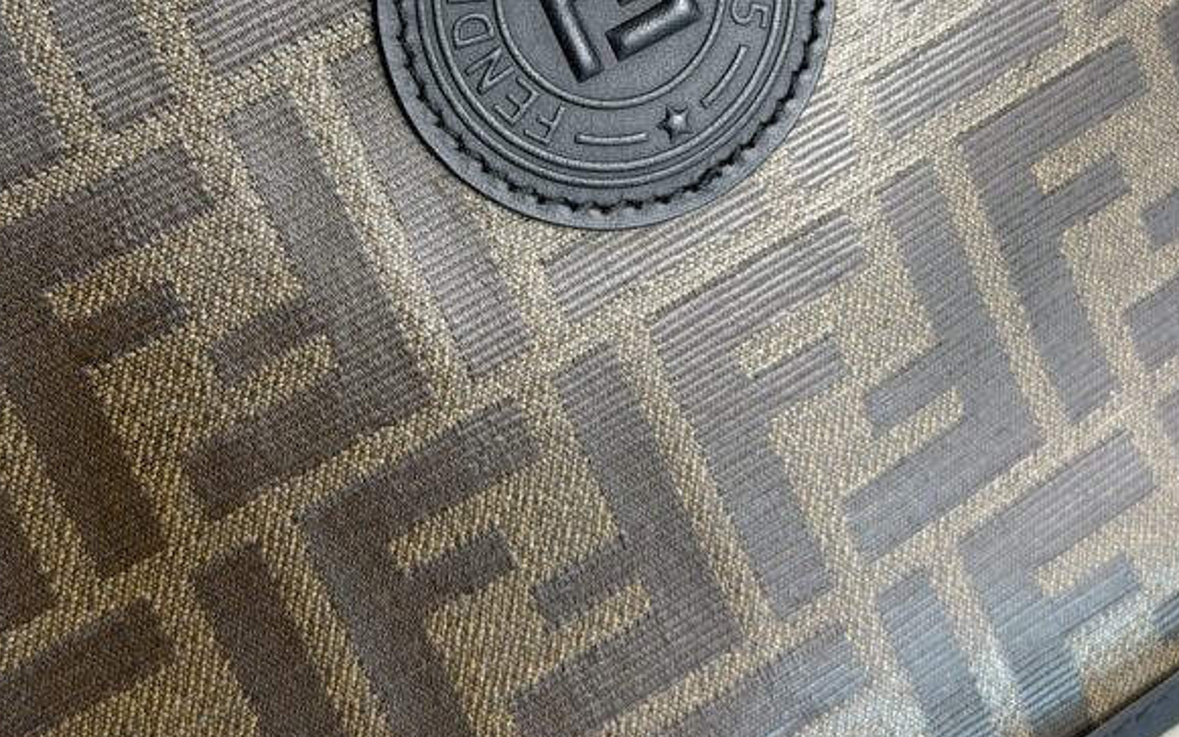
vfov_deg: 18.1
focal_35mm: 70
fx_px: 2249
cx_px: 578
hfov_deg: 29.4
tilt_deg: -46.6
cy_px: -32
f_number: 1.78
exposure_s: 1/120
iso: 64
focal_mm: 6.76
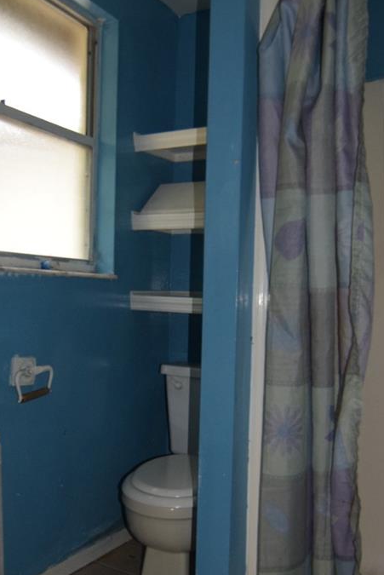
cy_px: 330
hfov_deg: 41.2
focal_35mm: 32
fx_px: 511
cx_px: 189
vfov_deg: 58.4
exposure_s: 1/60
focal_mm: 12
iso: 1000
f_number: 4
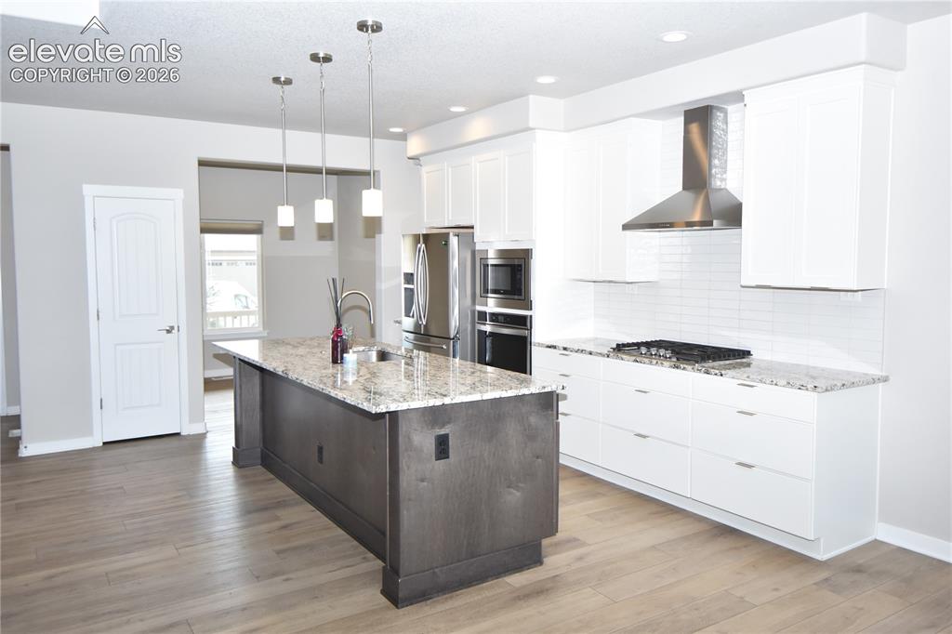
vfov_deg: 50.4
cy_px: 317
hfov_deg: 70.5
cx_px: 476
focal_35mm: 26
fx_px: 674
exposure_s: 1/250
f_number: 4.2
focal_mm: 17
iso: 720
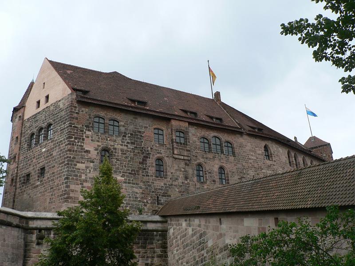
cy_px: 133
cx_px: 178
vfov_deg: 39.7
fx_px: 369
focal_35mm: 36
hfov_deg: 51.4
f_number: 4
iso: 80
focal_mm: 6
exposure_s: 1/250
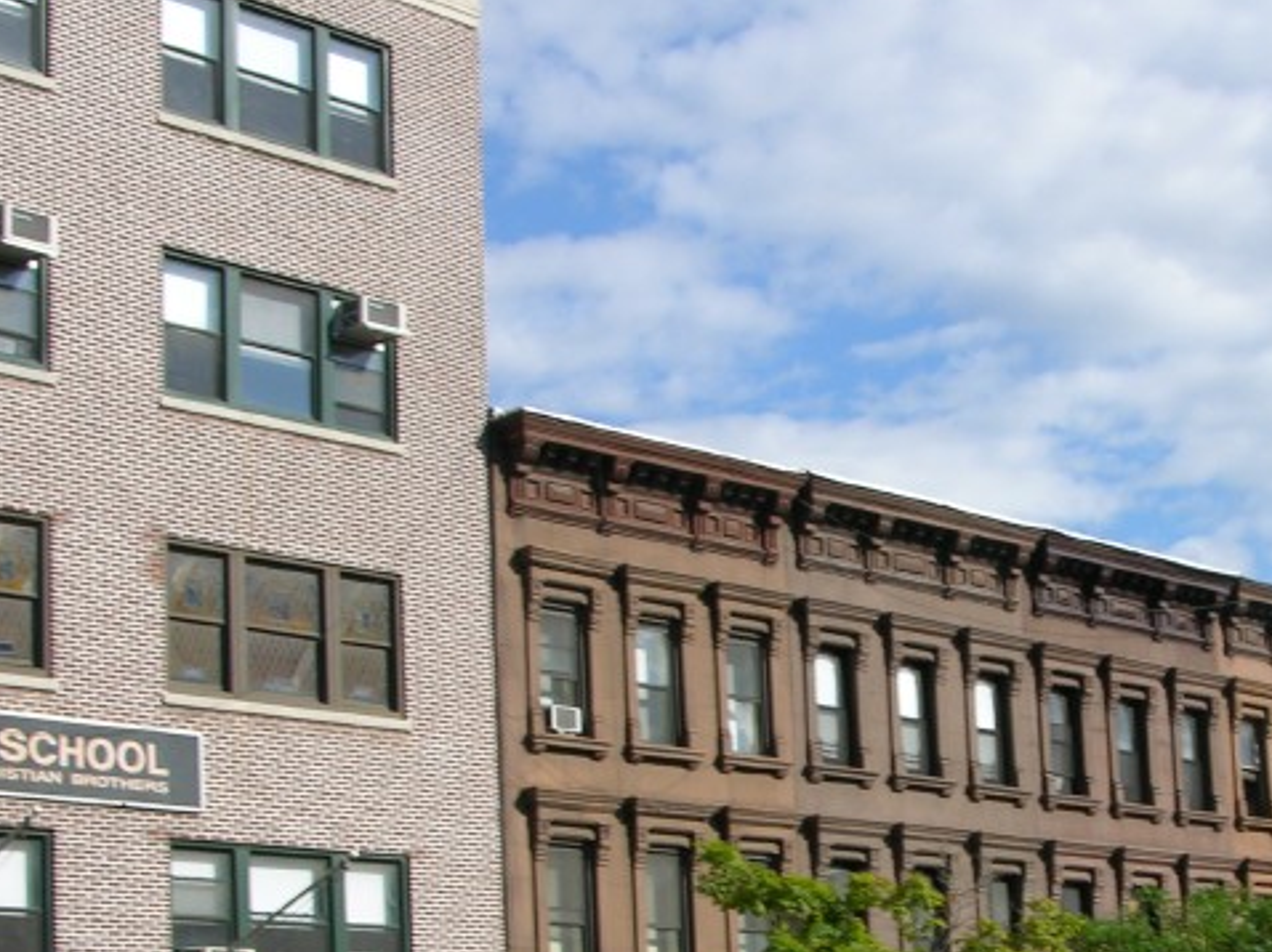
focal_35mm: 75
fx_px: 2755
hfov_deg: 25.6
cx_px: 1001
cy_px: 904
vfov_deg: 19.2
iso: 50
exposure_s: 1/218
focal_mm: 8.9
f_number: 6.3
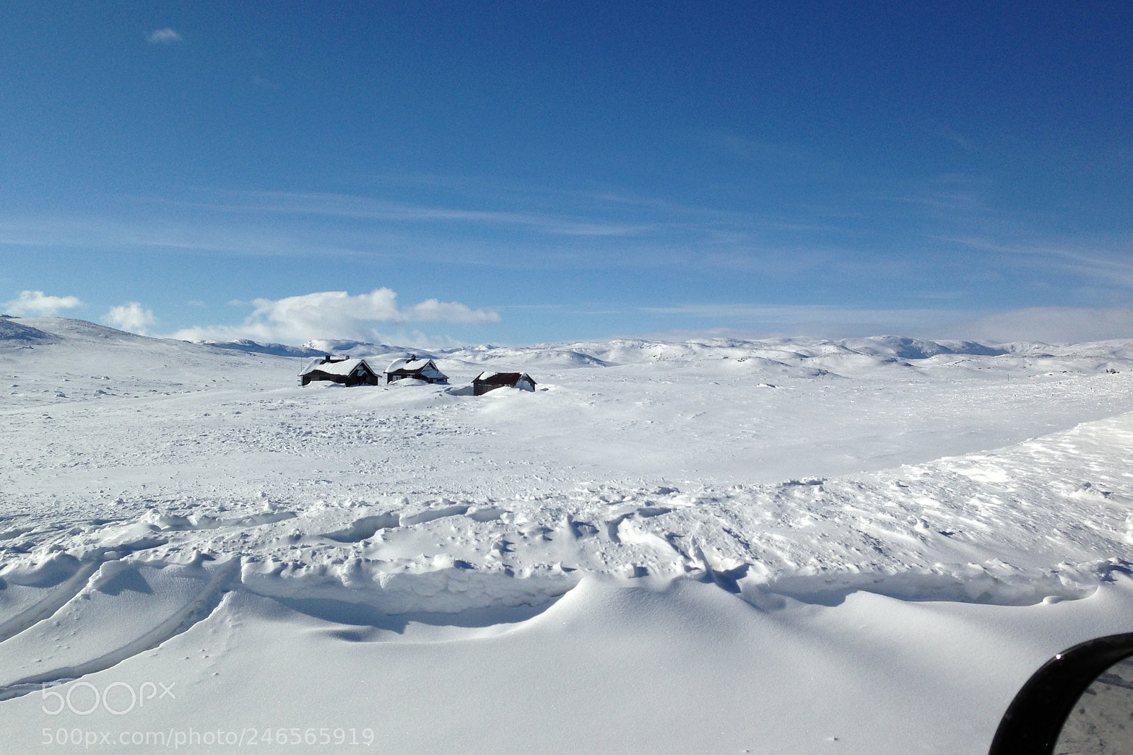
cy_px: 360
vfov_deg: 37.8
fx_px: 1101
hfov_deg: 54.4
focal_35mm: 35
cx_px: 574
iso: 50
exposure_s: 1/5435
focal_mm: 4.13
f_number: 2.4
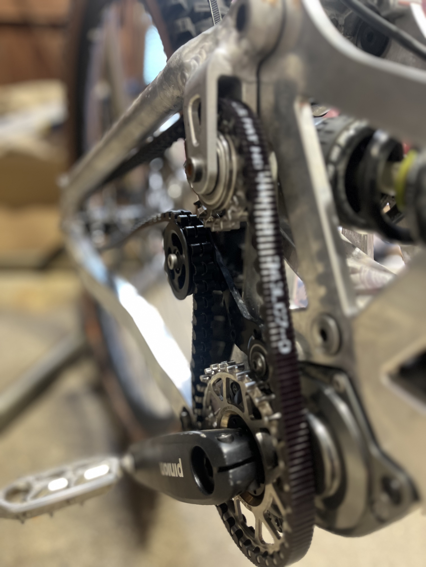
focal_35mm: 26
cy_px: 284
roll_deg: -3.3
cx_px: 213
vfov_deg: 67.3
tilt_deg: -25.7
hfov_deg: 53.1
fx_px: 427
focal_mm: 5.1
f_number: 1.6
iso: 160
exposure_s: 1/50
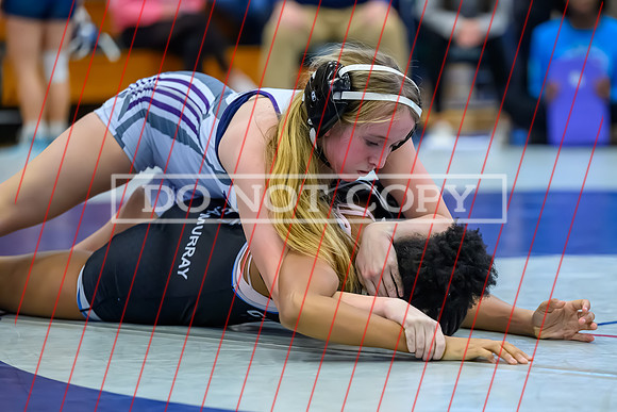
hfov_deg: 12.5
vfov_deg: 8.4
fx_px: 2805
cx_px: 374
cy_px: 250
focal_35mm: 164
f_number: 2.8
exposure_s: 1/640
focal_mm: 135
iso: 10000
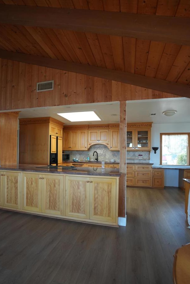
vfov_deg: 89.9
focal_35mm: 18
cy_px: 150
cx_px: 88
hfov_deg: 67.4
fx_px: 142
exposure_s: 1/160
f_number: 4
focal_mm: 16
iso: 640
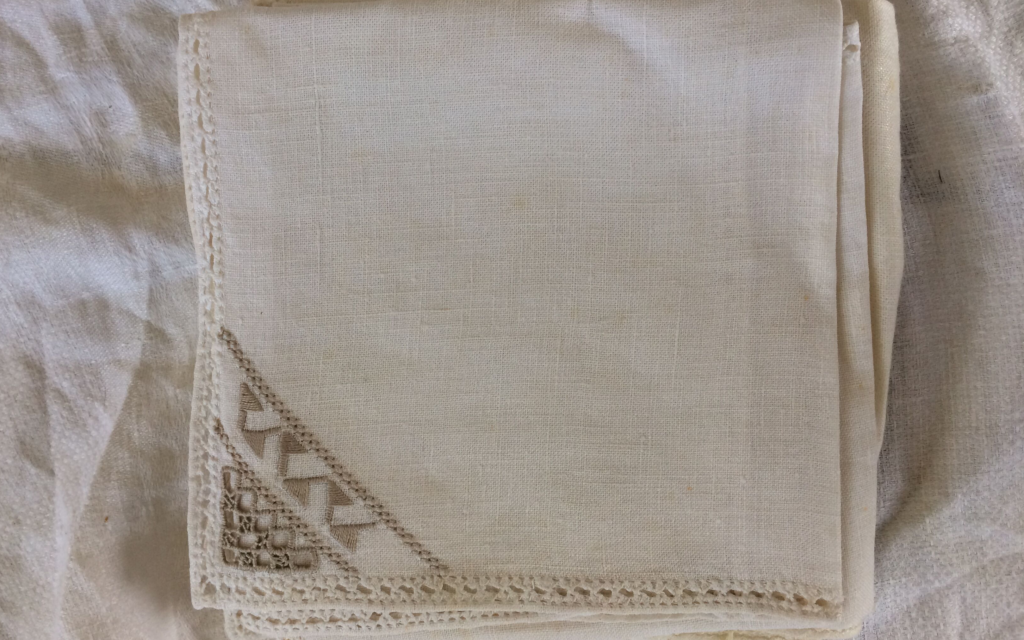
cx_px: 510
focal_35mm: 31
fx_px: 865
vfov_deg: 40.6
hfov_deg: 61.2
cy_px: 306
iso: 32
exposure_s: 1/33
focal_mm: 4.15
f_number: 2.2
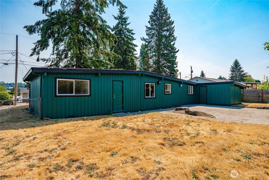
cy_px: 90
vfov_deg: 64.6
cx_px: 134
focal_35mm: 19
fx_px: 142
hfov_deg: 86.9
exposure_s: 1/125
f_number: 7.1
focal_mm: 19
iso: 80
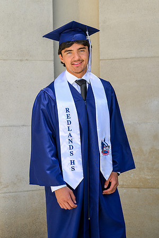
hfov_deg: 16.1
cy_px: 119
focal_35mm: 85
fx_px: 563
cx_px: 80
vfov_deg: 23.9
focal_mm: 85
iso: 100
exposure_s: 1/200
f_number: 5.6
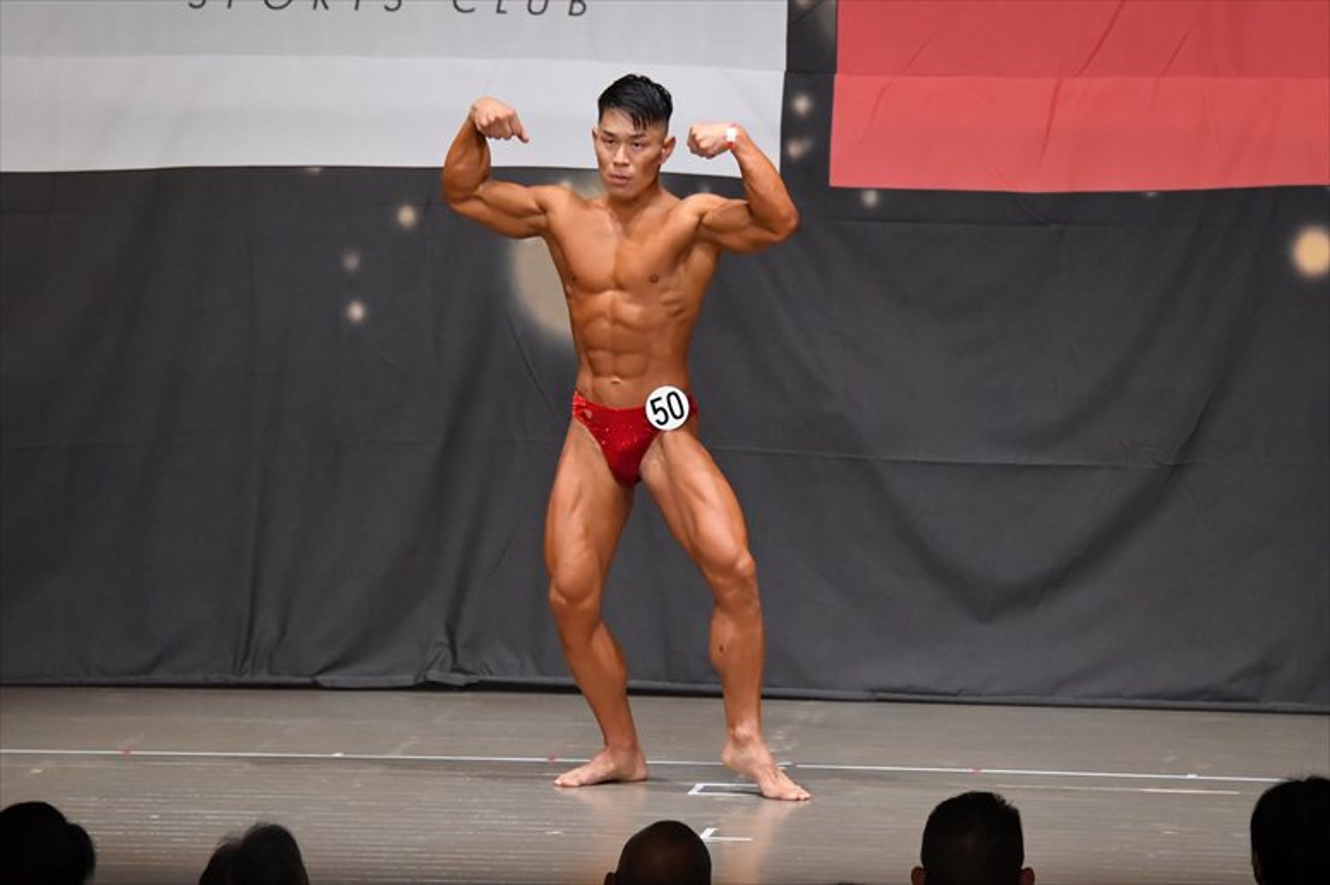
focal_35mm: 202
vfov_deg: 6.8
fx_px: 7459
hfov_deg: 10.2
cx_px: 665
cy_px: 442
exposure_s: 1/400
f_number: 5.6
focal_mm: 135
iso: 6400
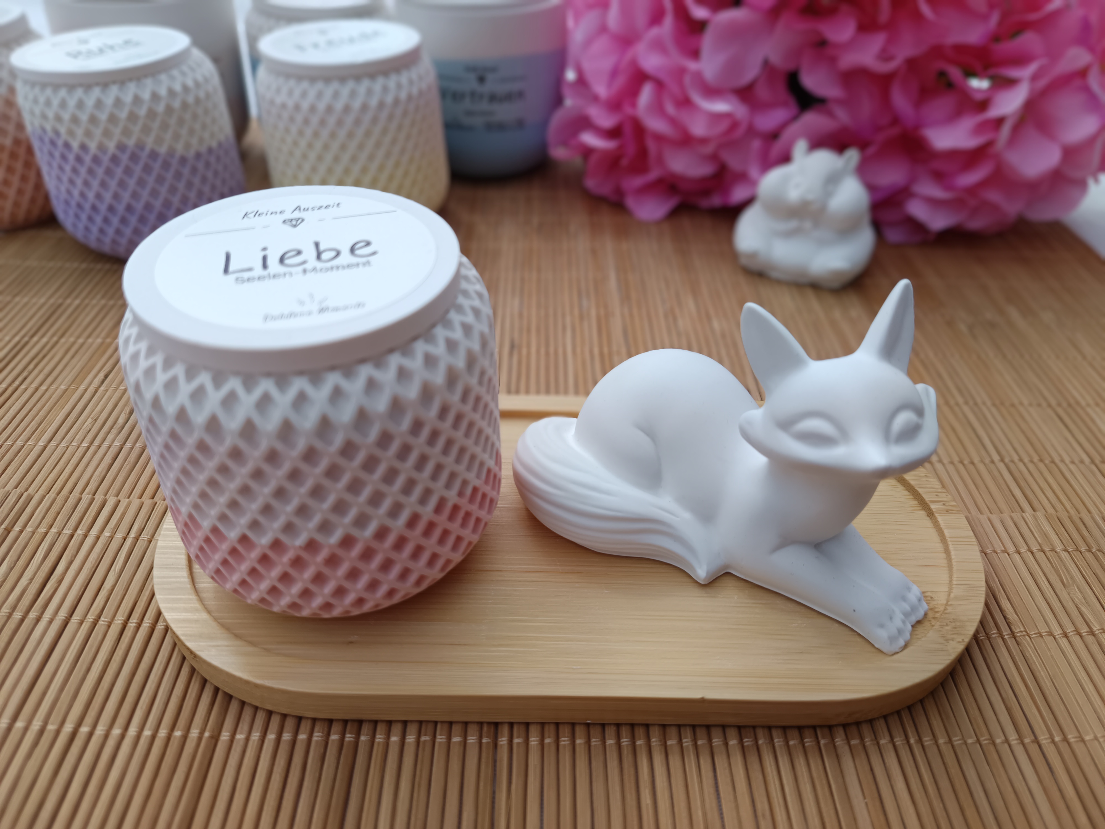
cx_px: 552
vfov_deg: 56.8
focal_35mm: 24
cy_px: 414
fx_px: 766
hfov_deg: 71.6
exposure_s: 1/684
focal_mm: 5.31
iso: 51
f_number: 1.7
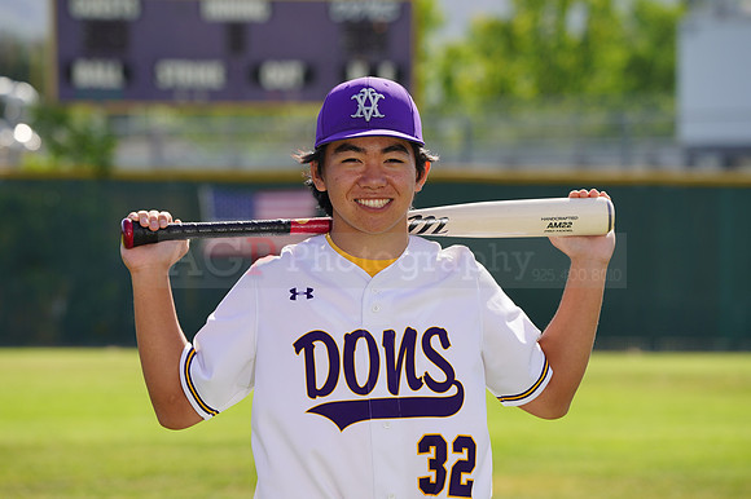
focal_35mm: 244
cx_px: 376
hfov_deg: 8.4
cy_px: 250
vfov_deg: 5.6
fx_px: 5087
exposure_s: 1/250
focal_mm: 244
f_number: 8
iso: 100
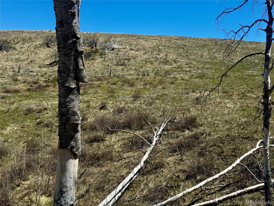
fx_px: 380
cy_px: 103
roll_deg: -2.4
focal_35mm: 48
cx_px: 137
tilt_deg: -0.1
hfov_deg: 39.7
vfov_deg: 30.3
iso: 64
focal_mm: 6.76
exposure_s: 1/4049
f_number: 1.78
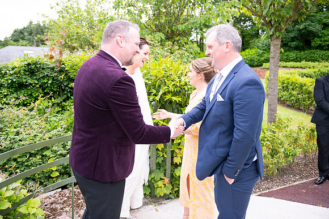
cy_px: 110
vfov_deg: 41.1
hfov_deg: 58.7
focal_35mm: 32
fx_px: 292
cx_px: 164
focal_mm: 32
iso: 250
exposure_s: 1/800
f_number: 3.5
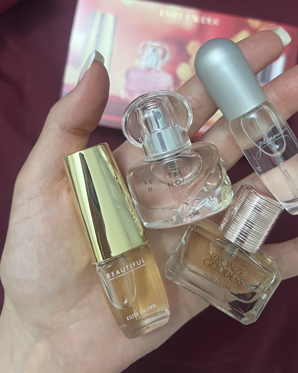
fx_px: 364
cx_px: 161
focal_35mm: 33
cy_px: 132
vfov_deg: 53.4
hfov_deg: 44.5
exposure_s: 1/48
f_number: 1.5
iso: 500
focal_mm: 5.7
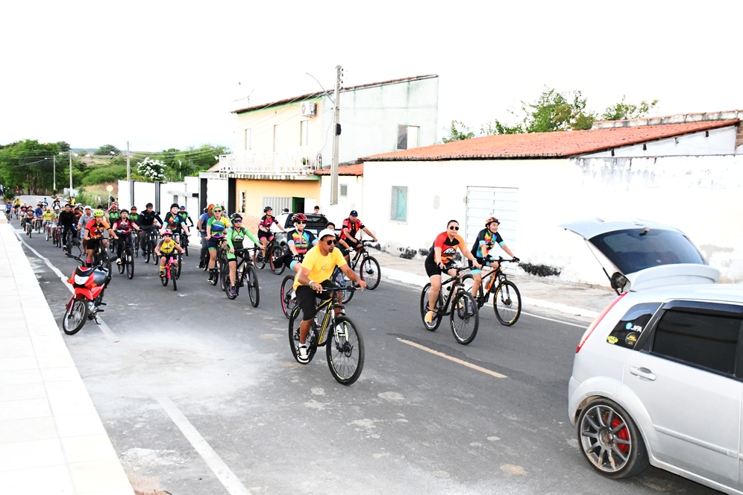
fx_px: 764
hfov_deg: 51.9
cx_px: 366
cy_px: 254
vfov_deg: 35.9
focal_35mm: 37
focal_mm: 24
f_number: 5
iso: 8000
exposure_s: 1/250
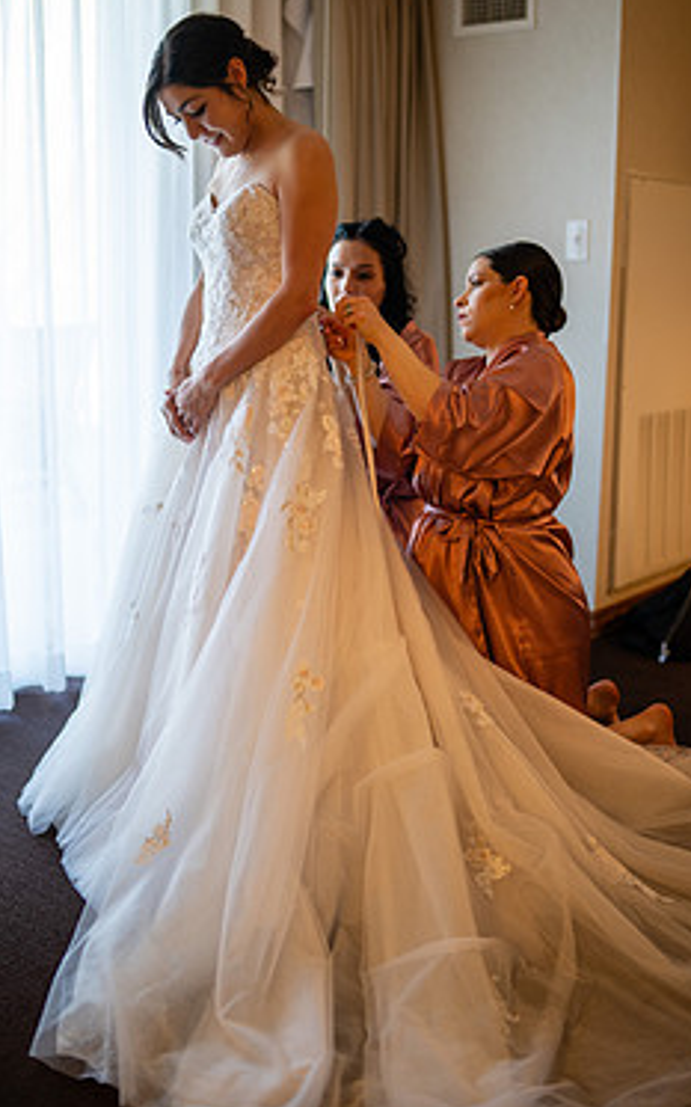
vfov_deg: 46.1
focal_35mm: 43
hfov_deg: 29.8
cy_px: 484
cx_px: 300
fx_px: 1296
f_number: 1.2
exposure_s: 1/125
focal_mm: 35
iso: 160
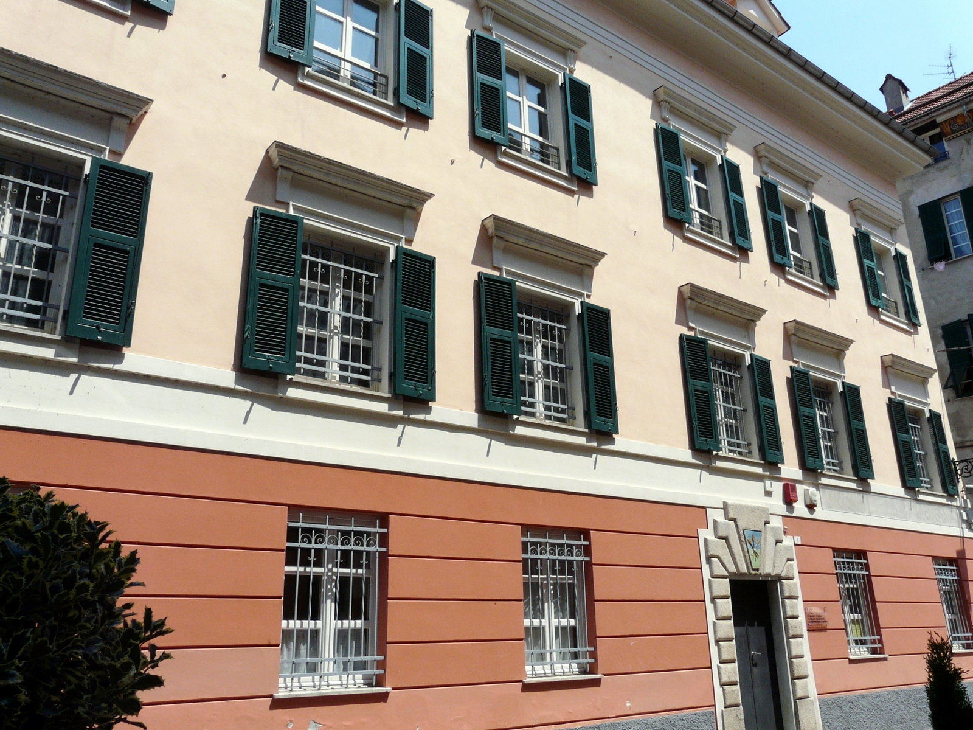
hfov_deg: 63.4
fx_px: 787
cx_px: 486
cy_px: 365
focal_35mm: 28
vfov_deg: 49.7
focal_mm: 4.6
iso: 100
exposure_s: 1/400
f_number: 6.3
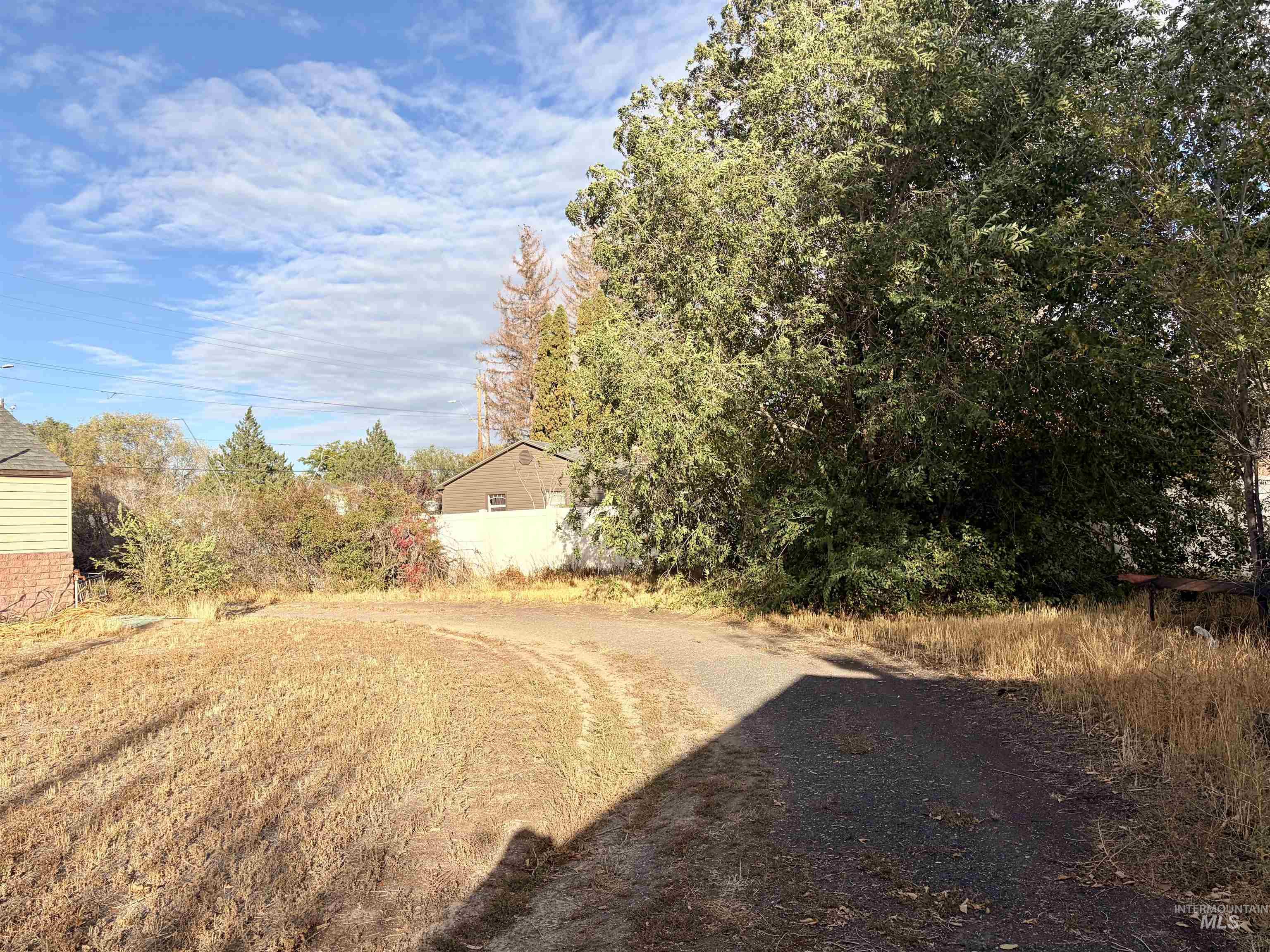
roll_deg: +1.4
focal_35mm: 26
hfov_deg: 67.3
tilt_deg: +1.1
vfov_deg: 53.1
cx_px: 635
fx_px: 954
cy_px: 476
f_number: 1.6
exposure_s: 1/2451
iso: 50
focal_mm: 5.96
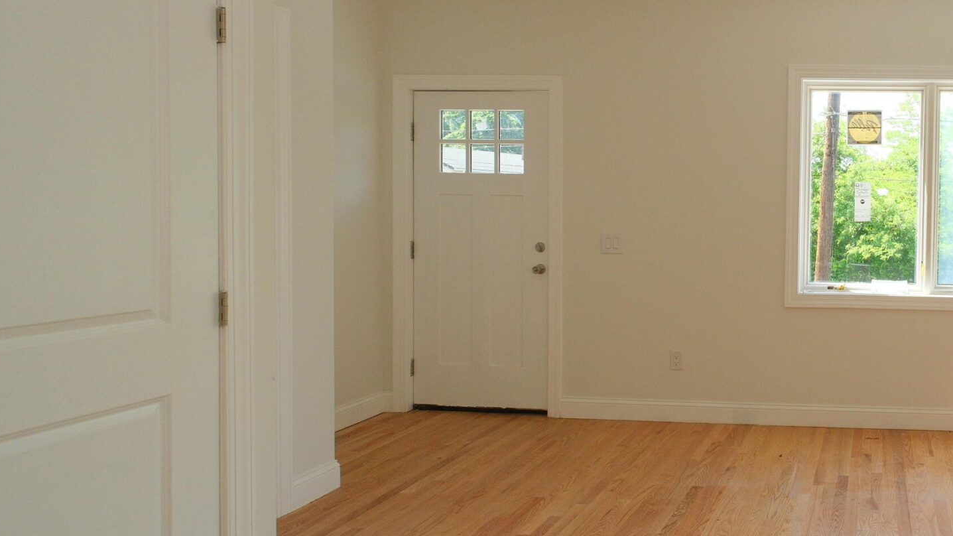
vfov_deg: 41.4
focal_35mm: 28
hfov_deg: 59.0
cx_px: 839
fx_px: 707
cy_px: 242
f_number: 7.1
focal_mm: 10
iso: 1000
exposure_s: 1/160
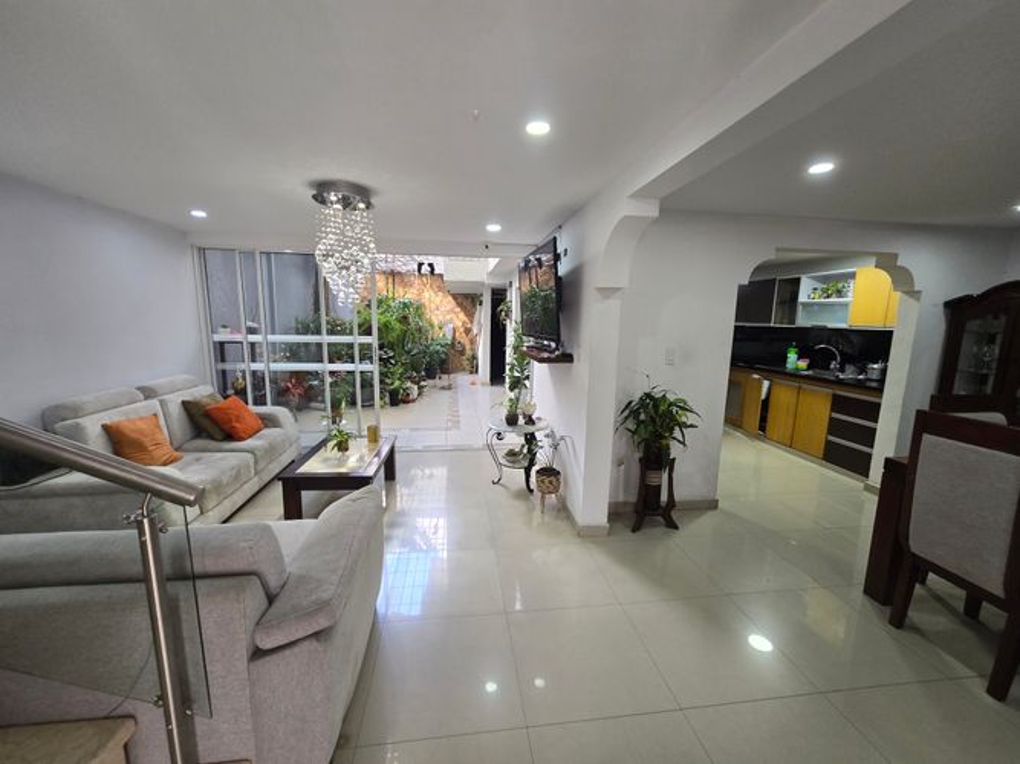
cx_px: 510
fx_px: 383
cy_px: 382
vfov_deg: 89.9
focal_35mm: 13
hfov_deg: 106.2
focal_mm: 2.2
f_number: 2.2
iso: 200
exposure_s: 1/60
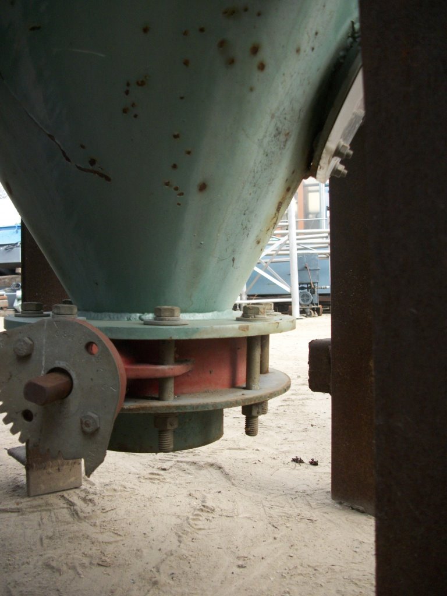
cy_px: 298
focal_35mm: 32
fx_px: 551
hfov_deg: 44.2
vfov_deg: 56.8
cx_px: 224
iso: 169
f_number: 2.9
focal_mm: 5.7
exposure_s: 1/500
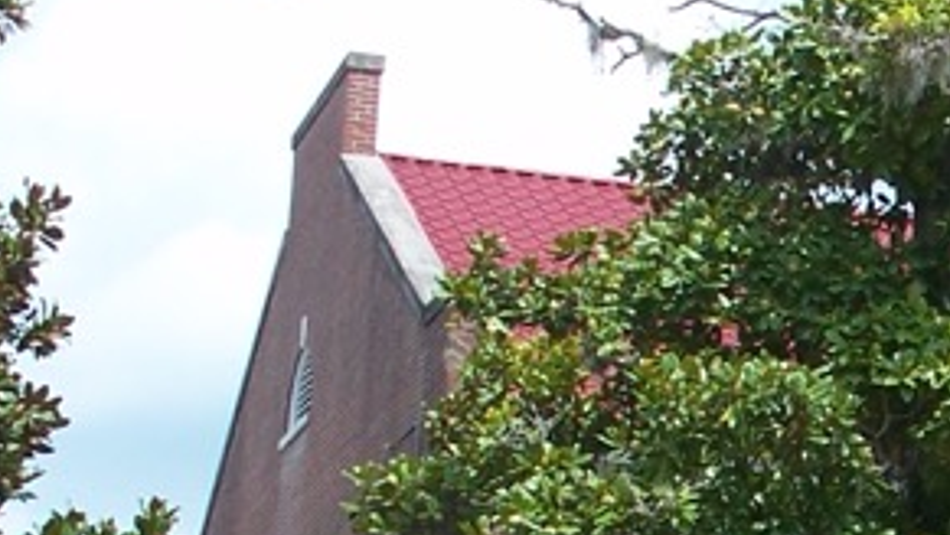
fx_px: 4183
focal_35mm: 166
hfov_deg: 12.5
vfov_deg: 7.2
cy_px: 851
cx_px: 1244
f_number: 4
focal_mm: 7.8
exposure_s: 1/400
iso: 64
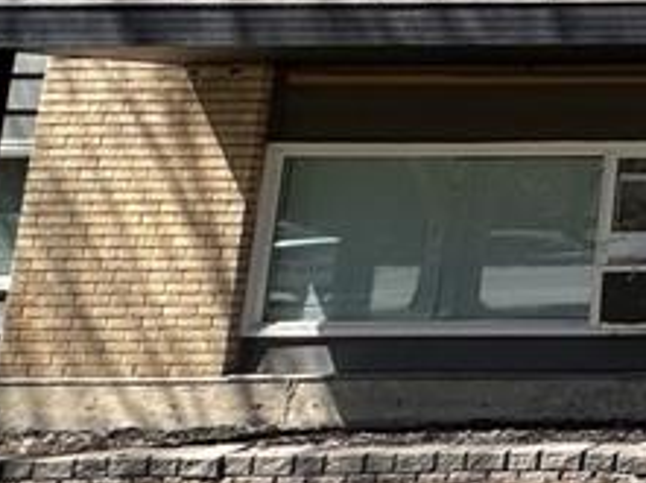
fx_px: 1211
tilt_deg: +9.1
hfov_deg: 17.2
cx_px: 1403
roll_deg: -0.3
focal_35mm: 65
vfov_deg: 21.6
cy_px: -15
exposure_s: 1/972
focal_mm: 2.22
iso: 40
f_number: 2.2
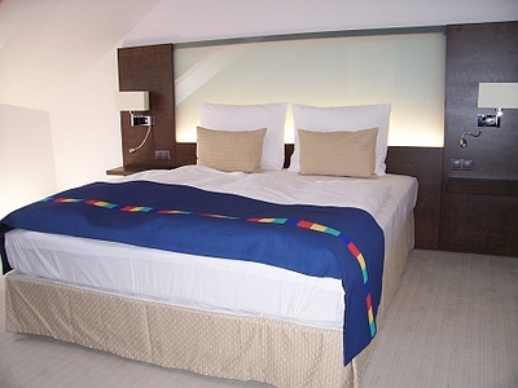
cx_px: 259
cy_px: 194
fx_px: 509
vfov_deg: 41.8
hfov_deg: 54.0
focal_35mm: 34
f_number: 2.7
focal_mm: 5.6
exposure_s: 1/60
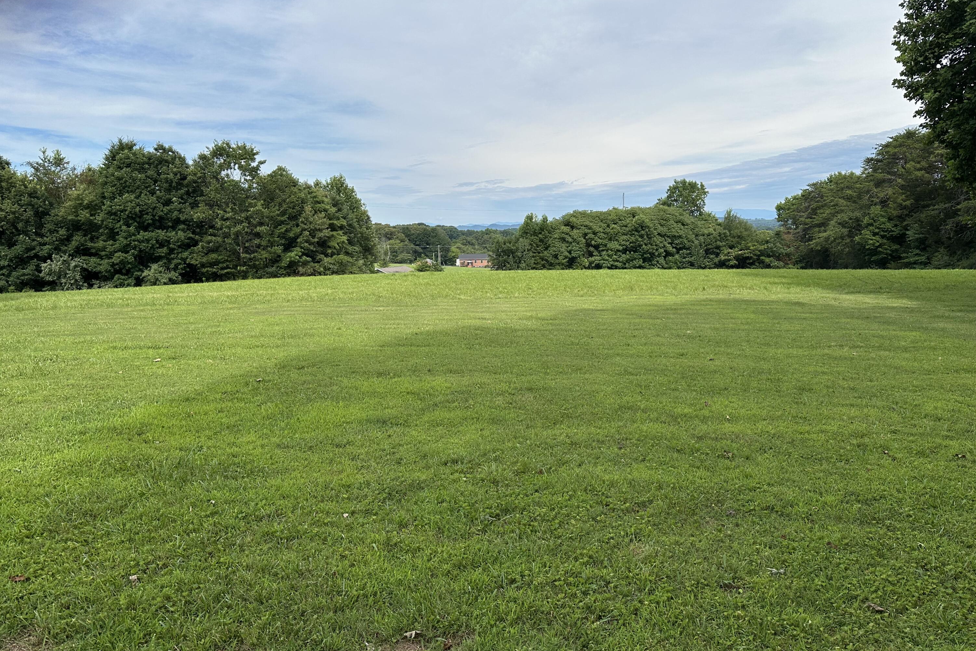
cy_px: 295
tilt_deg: -5.9
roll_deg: +0.8
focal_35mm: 25
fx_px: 678
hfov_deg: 71.5
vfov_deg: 51.2
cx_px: 488
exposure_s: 1/4545
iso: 80
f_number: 1.78
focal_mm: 6.86
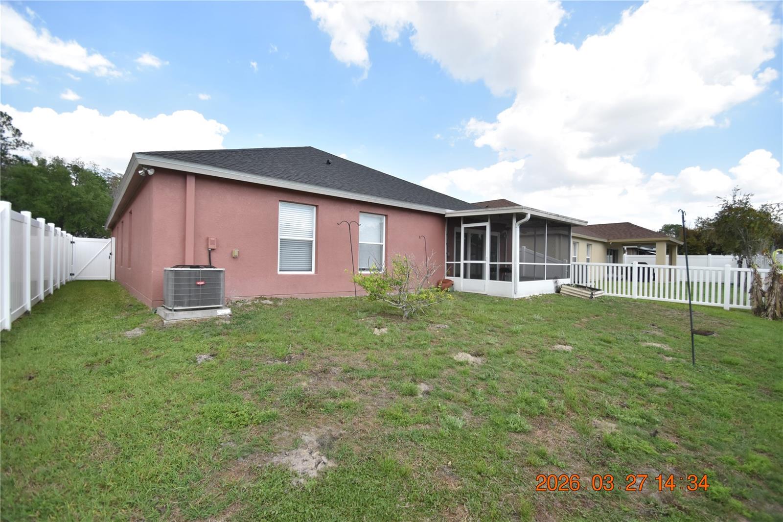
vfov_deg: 77.3
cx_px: 392
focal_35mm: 15
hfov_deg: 100.4
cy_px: 261
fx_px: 326
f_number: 3.5
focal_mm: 10
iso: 800
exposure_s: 1/4000
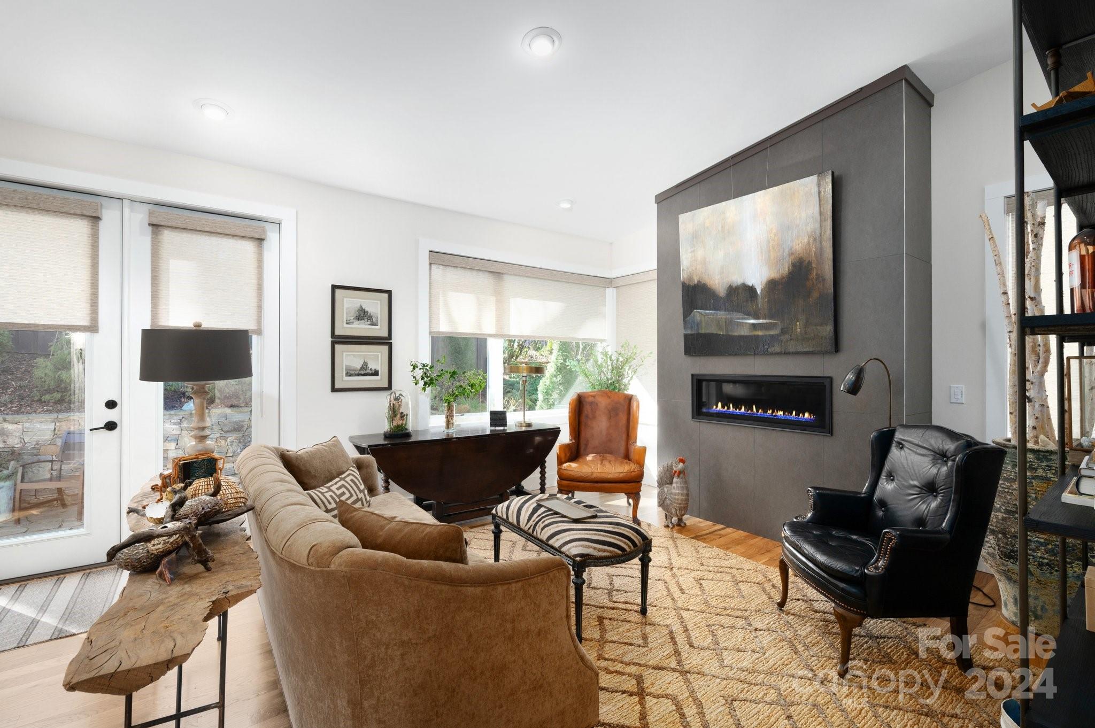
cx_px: 548
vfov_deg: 73.7
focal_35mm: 16
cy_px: 364
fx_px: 486
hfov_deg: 96.8
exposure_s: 1/13
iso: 200
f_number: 8
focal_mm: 16
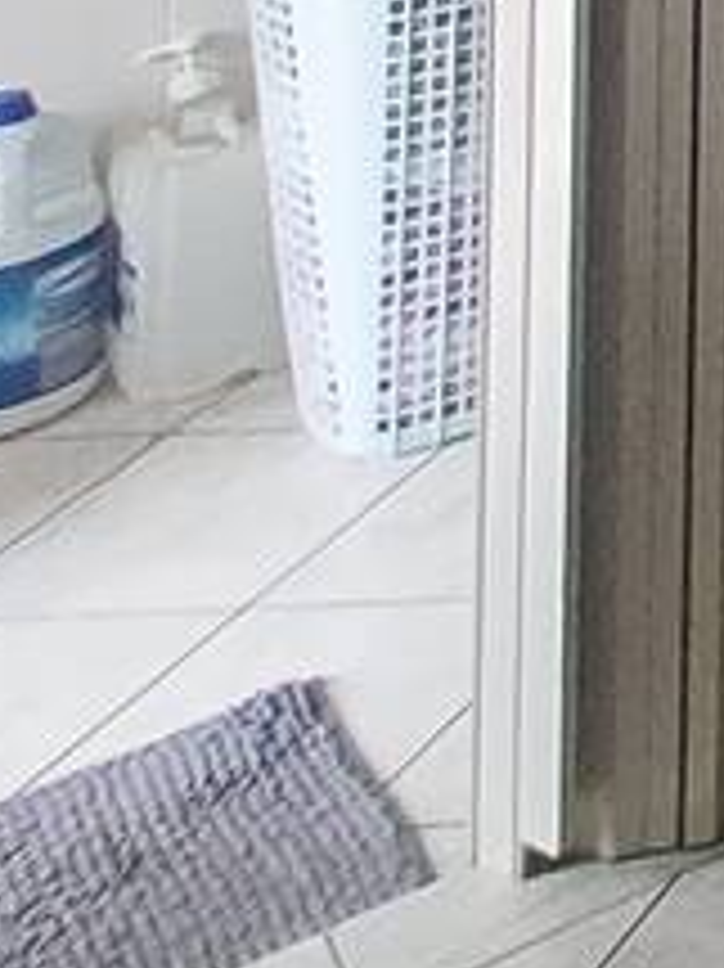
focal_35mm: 87
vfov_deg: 16.7
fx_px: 2429
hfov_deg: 9.4
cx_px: 2559
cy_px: -982
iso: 320
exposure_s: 1/60
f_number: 2.2
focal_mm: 1.74
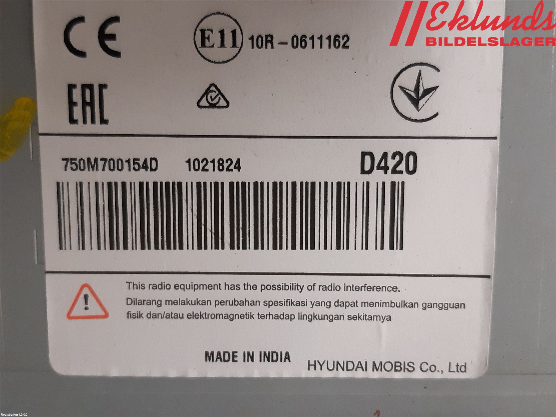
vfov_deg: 53.1
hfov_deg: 67.3
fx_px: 418
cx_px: 278
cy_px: 208
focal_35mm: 26
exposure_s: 1/50
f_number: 1.7
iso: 250
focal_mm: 3.93
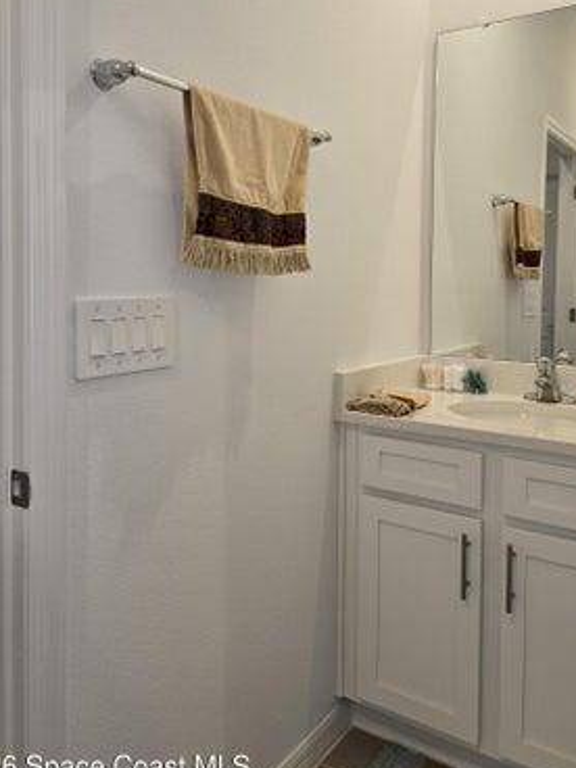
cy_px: 311
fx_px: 666
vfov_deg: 59.5
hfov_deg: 46.8
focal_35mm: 30
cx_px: 307
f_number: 1.8
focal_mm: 5.4
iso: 40
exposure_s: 1/60
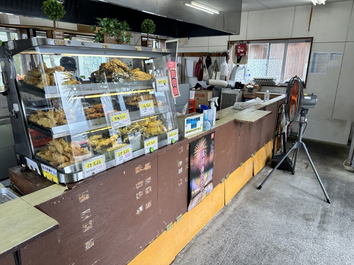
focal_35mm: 24
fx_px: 245
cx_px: 177
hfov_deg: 71.6
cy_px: 132
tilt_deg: -16.2
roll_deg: -0.9
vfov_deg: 56.8
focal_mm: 6.86
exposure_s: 1/235
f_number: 1.78
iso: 64
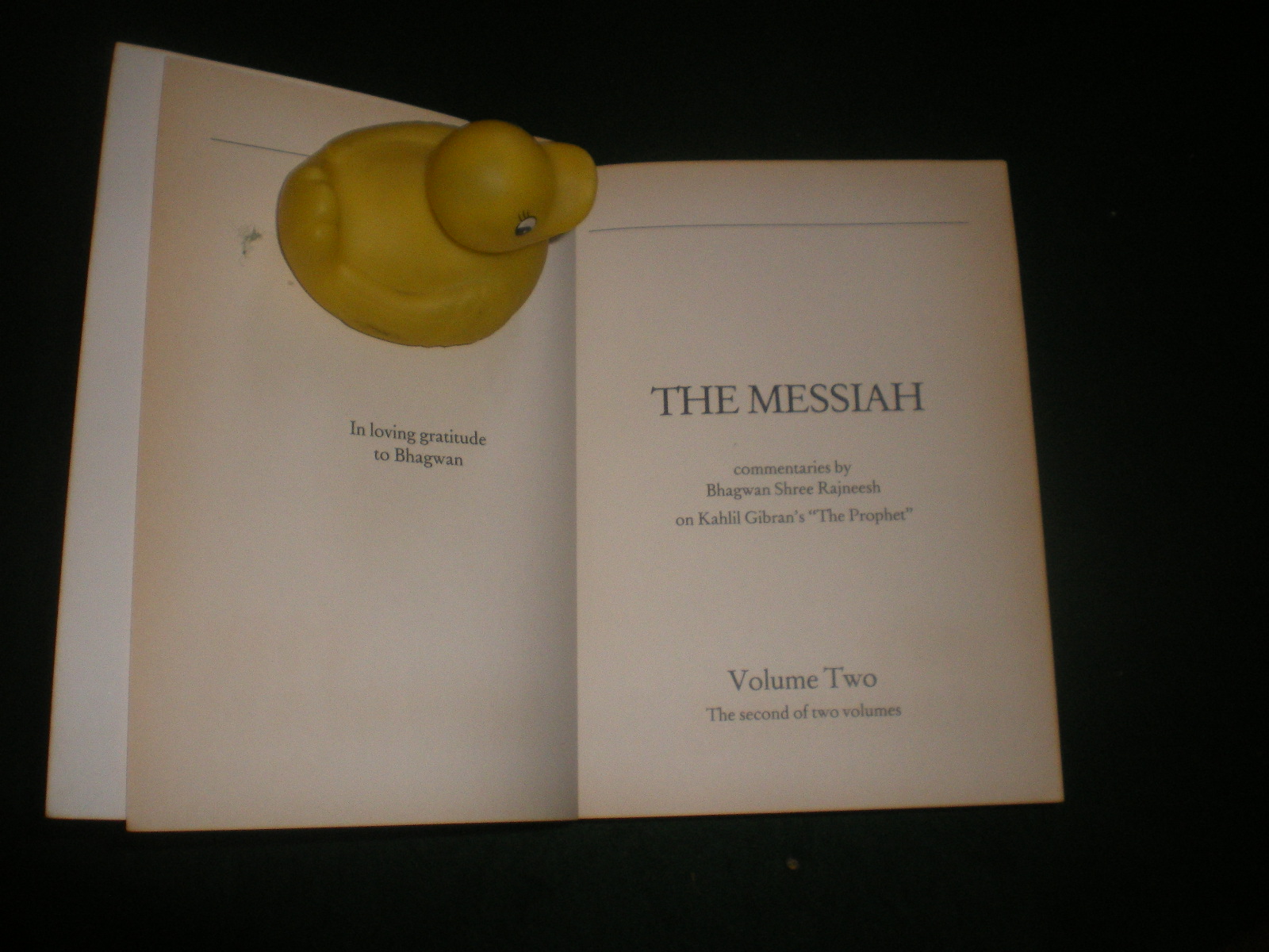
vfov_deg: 37.7
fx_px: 1393
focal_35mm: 38
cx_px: 634
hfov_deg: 49.0
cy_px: 476
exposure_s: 1/50
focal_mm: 6.3
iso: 200
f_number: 4.6
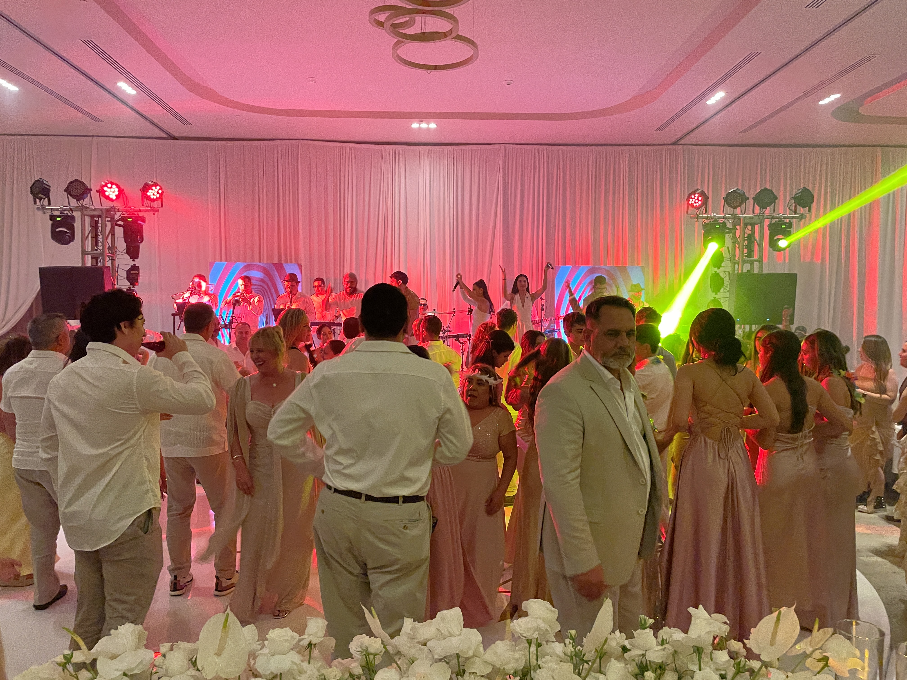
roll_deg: -0.8
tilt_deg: -0.6
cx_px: 454
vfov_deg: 53.1
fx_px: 681
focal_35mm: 26
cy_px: 340
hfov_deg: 67.3
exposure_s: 1/27
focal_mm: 4.2
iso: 640
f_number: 1.6
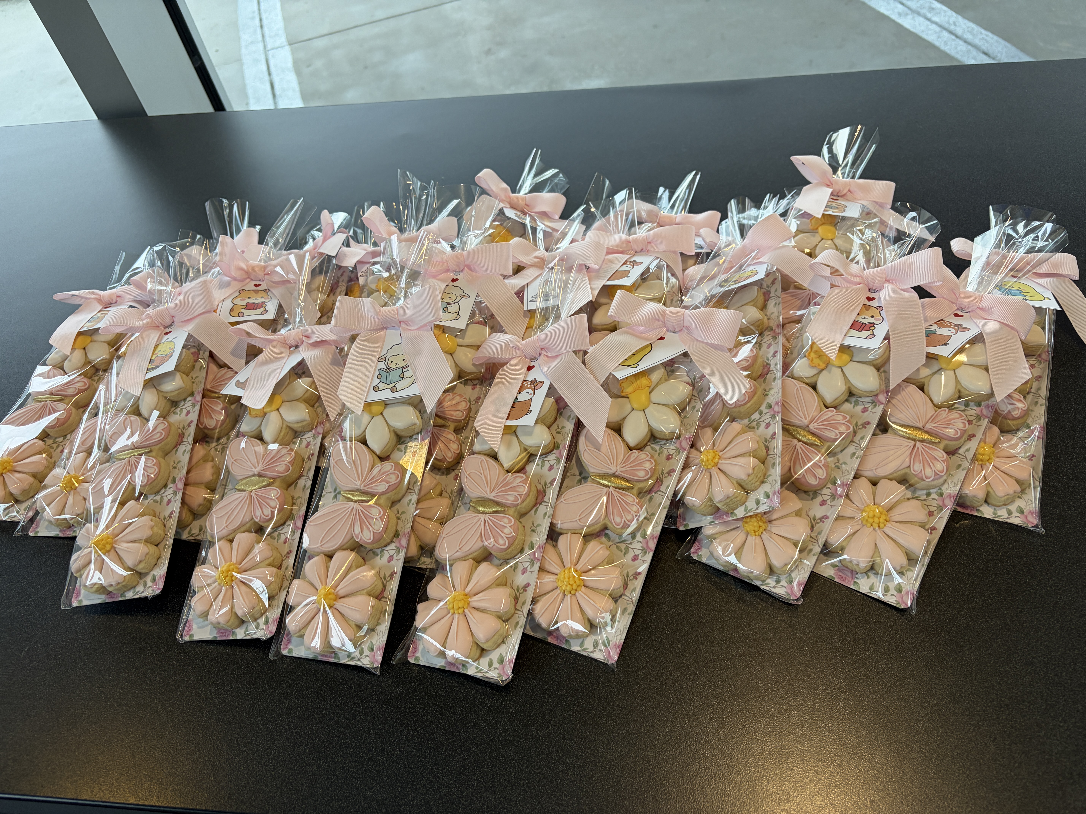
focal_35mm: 26
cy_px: 407
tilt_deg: -49.7
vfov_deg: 53.1
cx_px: 543
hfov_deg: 67.3
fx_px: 816
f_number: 1.6
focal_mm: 5.96
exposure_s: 1/122
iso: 80
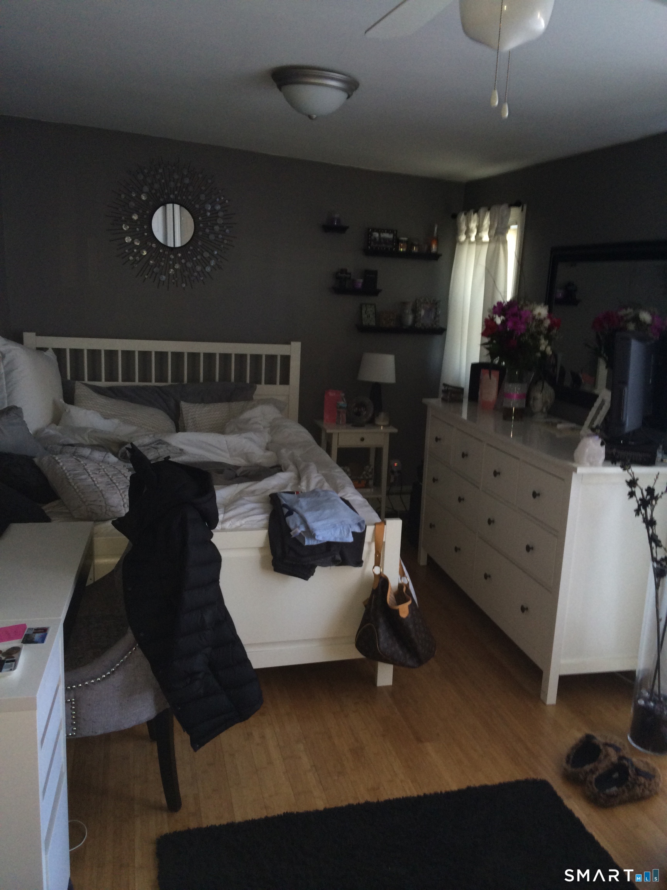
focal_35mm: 30
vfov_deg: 60.0
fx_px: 771
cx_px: 334
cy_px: 445
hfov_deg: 46.8
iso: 80
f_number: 2.2
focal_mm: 4.12
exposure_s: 1/30
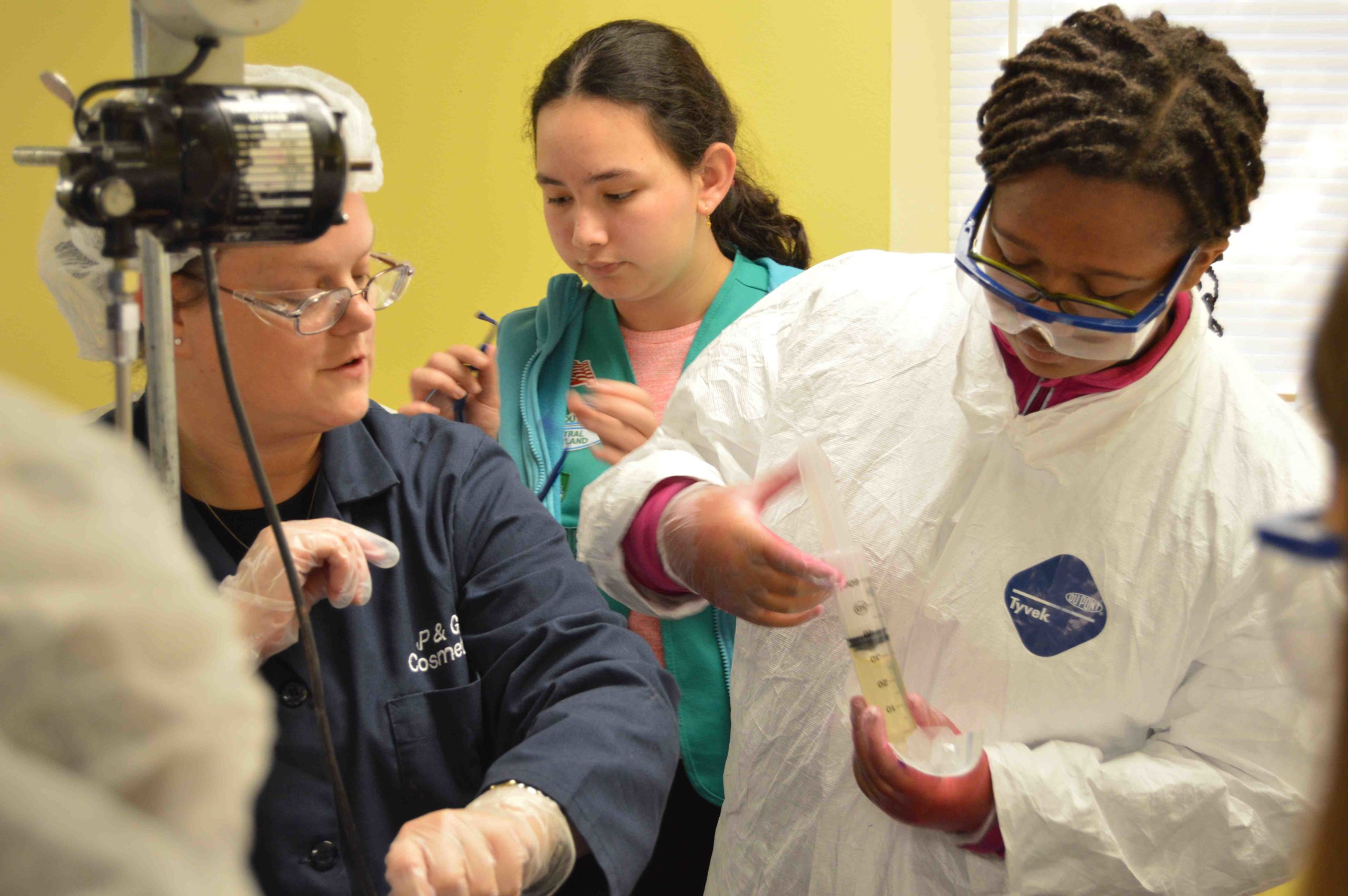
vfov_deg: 22.6
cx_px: 674
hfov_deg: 33.4
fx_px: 2245
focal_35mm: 60
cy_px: 448
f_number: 5
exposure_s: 1/30
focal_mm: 40
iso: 720
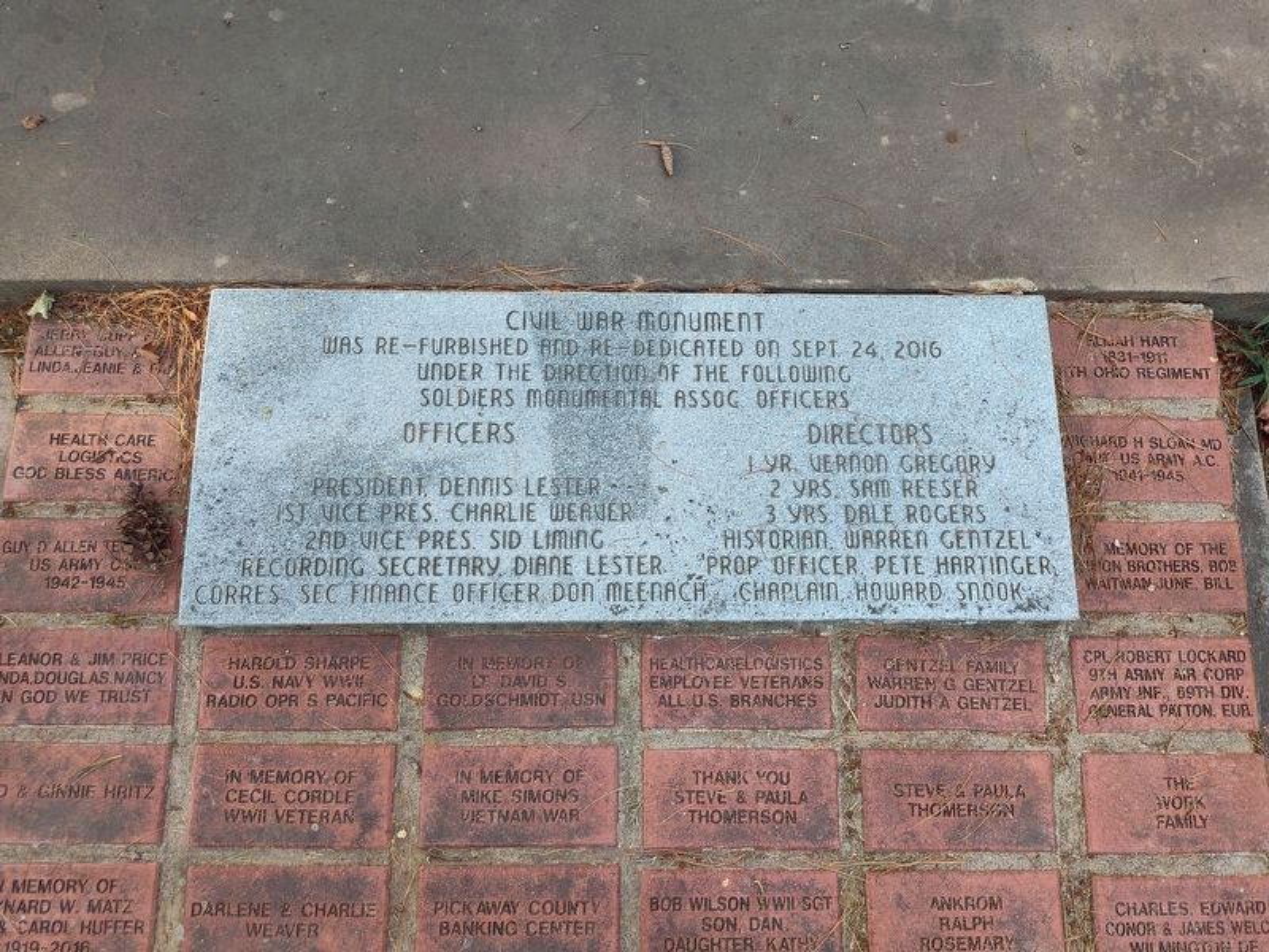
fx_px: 843
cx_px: 634
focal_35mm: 23
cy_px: 476
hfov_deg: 73.9
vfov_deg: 58.9
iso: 100
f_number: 1.8
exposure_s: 1/231
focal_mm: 5.56
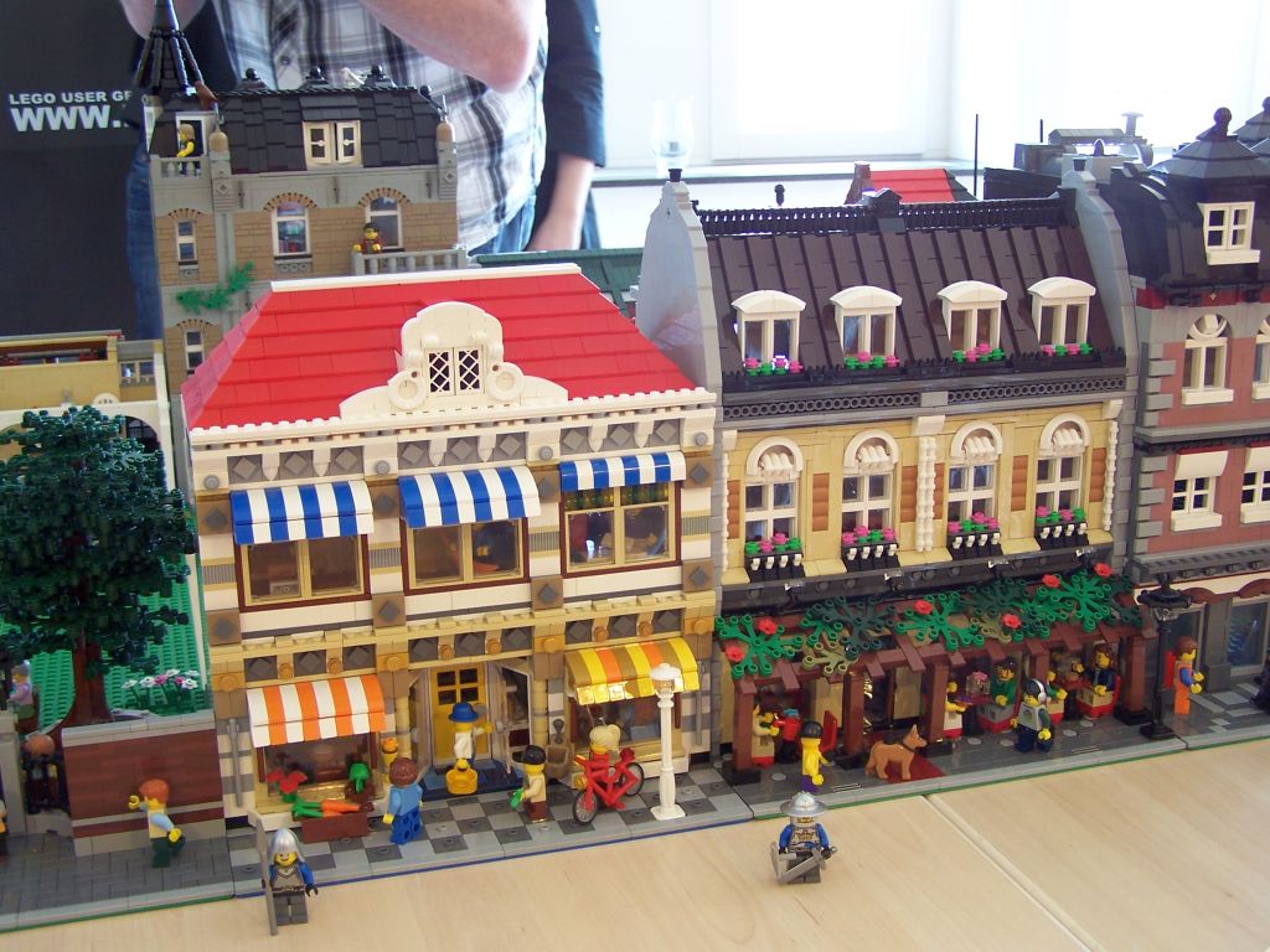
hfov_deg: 43.9
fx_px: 1578
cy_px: 476
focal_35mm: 43
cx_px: 635
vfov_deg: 33.6
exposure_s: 1/6
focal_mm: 7.1
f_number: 2.9
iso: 80
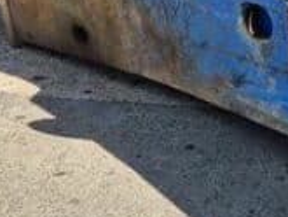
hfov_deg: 17.2
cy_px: 46
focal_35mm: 107
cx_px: 386
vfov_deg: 13.8
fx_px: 891
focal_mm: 5.4
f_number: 1.8
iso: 25
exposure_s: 1/1112
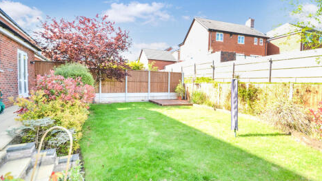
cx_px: 161
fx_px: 137
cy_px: 86
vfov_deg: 67.1
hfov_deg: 99.4
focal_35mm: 16
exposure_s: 1/125
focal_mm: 10
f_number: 4
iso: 125
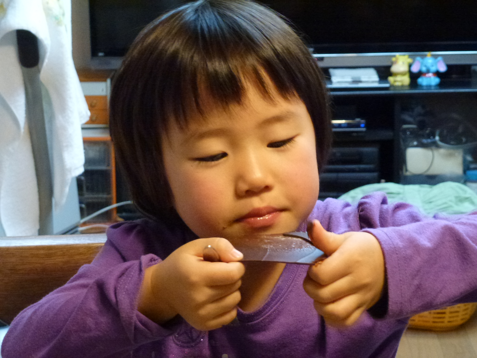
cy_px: 179
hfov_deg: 20.4
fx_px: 1323
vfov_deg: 15.4
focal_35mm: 96
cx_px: 238
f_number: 5
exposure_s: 1/20
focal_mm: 17.3
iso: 800
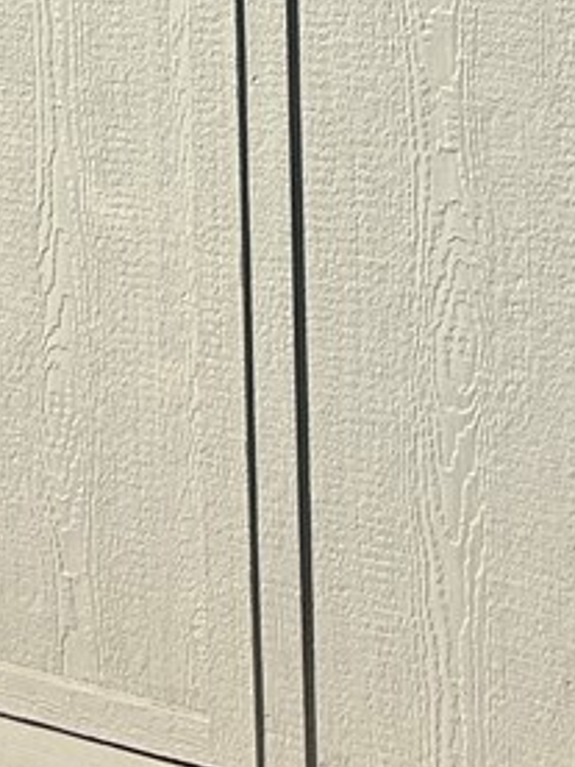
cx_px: 122
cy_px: -172
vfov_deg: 30.7
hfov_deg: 27.5
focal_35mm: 52
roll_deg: +2.2
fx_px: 1152
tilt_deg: -1.2
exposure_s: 1/3891
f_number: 2.2
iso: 50
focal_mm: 2.22
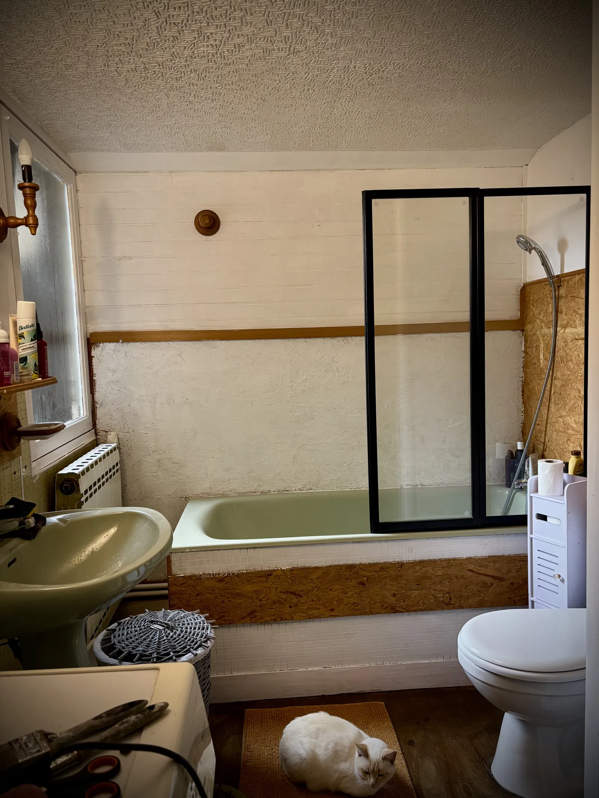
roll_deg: +1.2
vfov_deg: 67.3
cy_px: 399
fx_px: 600
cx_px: 300
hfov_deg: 53.1
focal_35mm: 26
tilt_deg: -5.7
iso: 200
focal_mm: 5.96
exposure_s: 1/50
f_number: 1.6
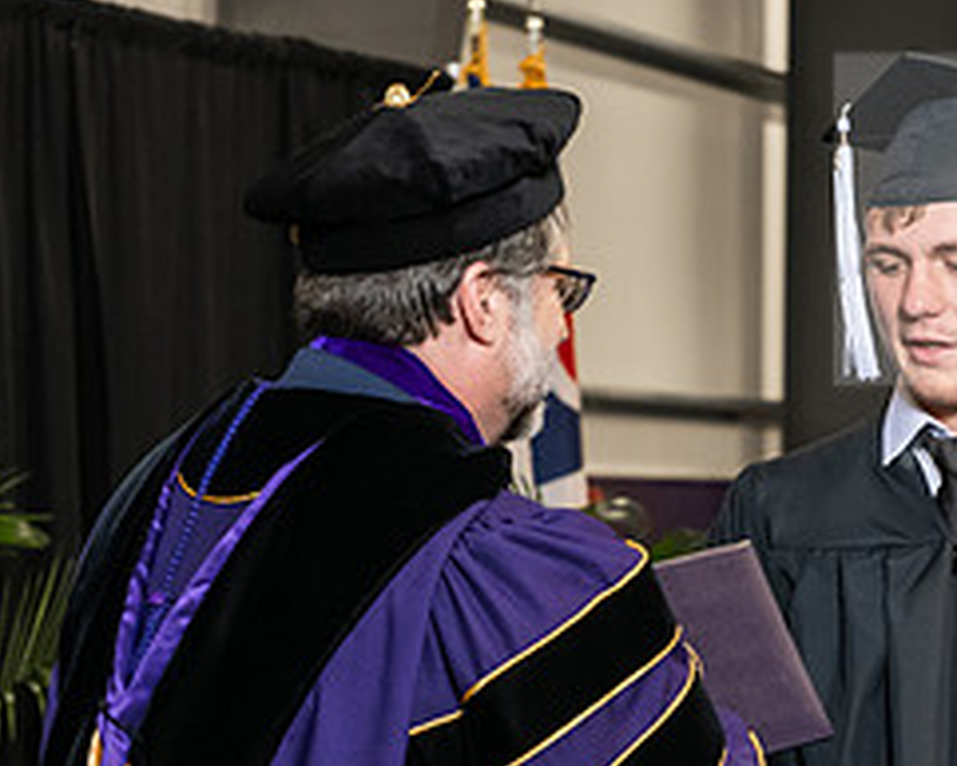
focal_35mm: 140
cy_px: 534
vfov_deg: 11.0
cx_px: 715
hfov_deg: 13.7
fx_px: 3967
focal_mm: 62
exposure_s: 1/200
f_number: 5
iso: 2500
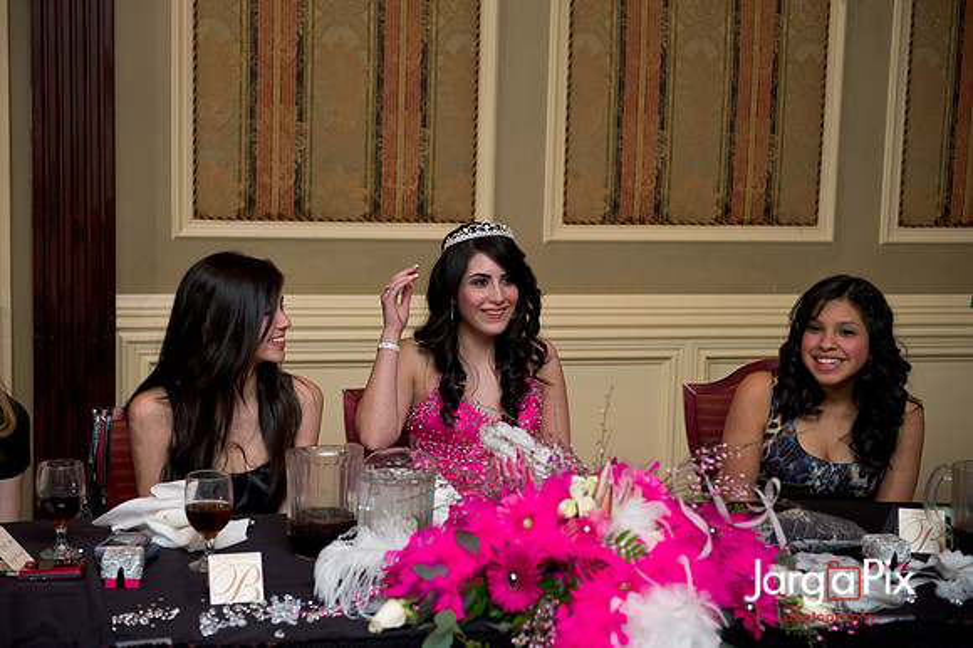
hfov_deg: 32.4
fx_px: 1675
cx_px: 486
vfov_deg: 21.9
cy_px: 324
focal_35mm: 62
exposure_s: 1/125
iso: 1600
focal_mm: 62
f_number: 3.2
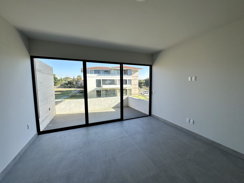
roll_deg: +0.2
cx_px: 122
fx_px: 99
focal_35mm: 14
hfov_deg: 102.1
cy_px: 92
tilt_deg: -5.0
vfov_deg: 85.7
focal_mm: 2.22
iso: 50
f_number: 2.2
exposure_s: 1/711
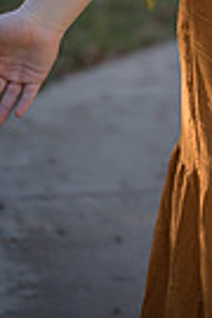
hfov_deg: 4.8
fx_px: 2508
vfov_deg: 7.1
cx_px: 316
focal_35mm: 284
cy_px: -184
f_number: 2.2
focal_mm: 85
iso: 100
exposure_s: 1/500
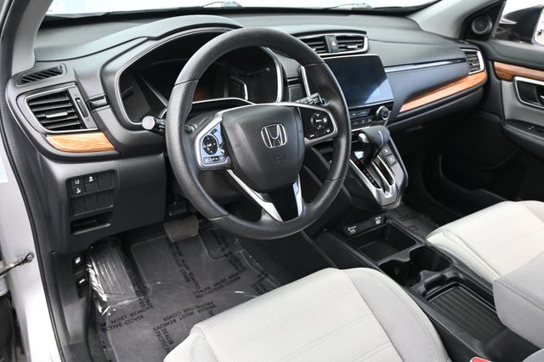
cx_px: 272
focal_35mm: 29
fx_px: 442
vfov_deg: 44.6
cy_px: 181
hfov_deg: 63.2
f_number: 3.8
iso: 400
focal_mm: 19.5
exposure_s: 1/125
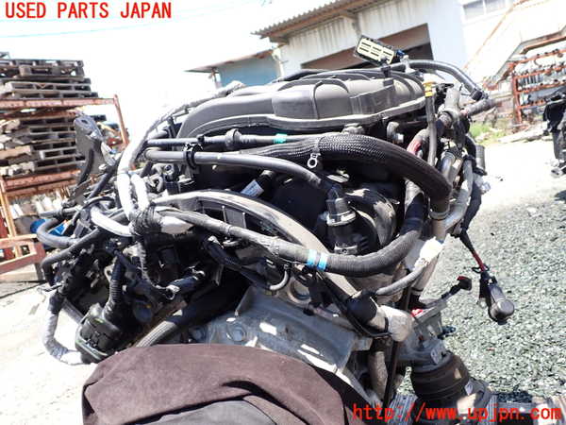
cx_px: 283
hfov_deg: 60.0
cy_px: 212
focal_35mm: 30
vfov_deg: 46.8
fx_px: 491
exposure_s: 1/250
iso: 100
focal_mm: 5.4
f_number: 3.2
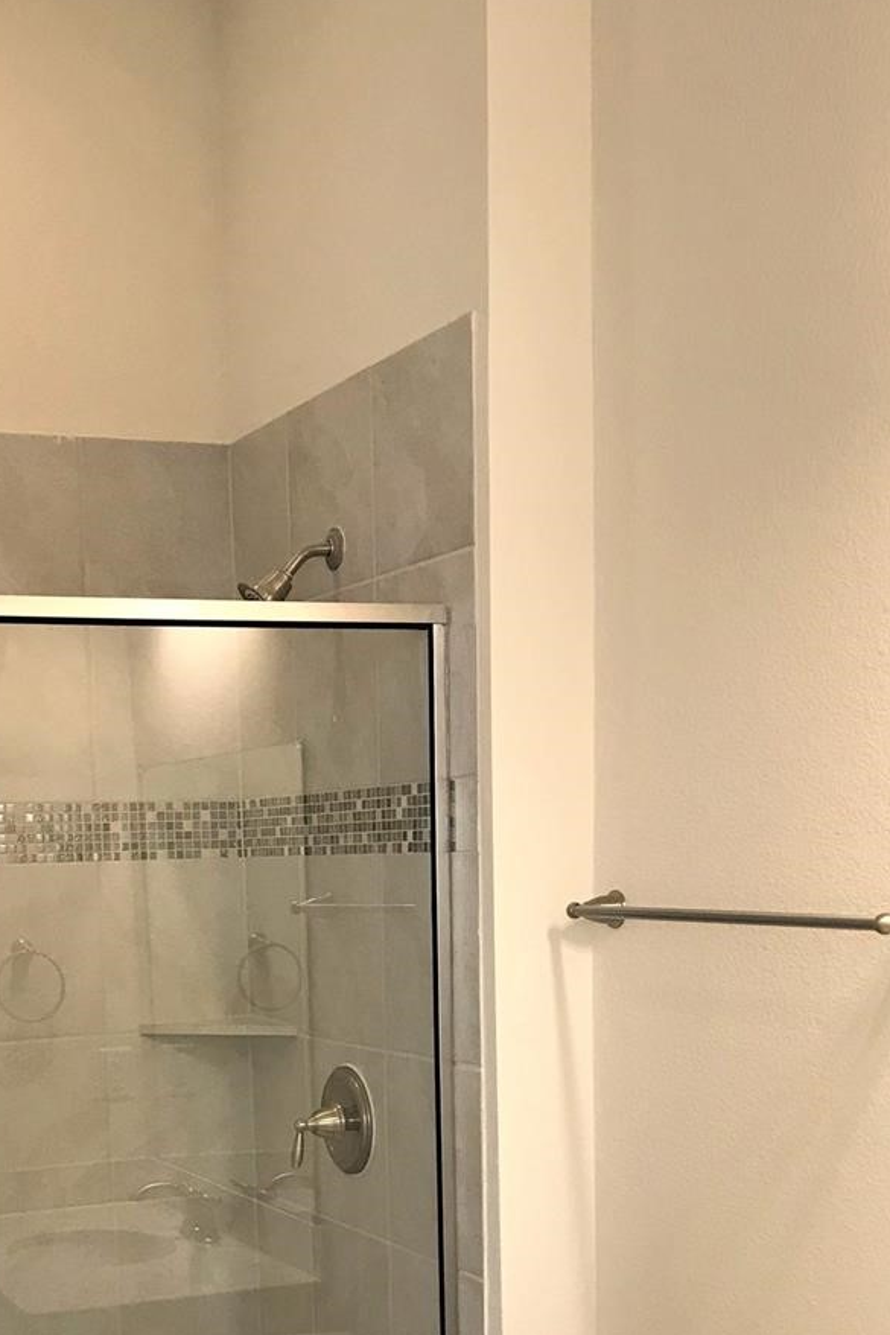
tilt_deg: -7.7
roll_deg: +1.6
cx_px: 224
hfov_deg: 26.2
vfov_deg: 37.1
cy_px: 1123
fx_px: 1890
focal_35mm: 51
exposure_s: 1/40
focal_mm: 3.99
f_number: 1.8
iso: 25
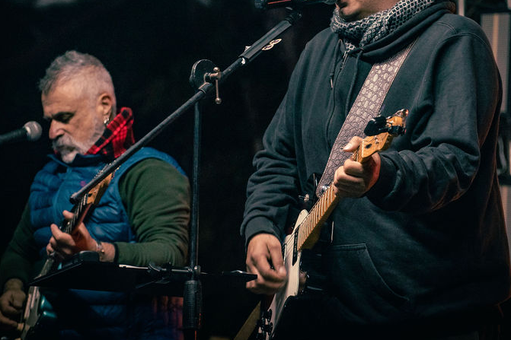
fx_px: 2384
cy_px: 86
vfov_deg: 8.2
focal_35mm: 168
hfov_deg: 12.2
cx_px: 285
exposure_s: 1/200
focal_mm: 110
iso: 2000
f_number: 4.5
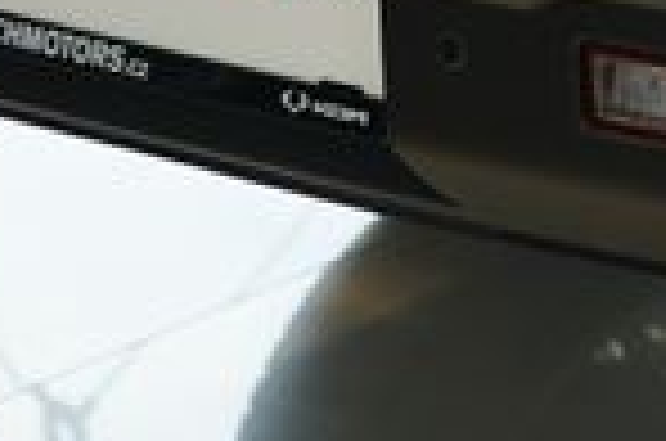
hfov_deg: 9.1
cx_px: 1228
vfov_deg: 6.1
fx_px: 3969
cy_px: -614
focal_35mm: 215
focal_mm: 31
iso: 125
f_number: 4
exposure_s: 1/60
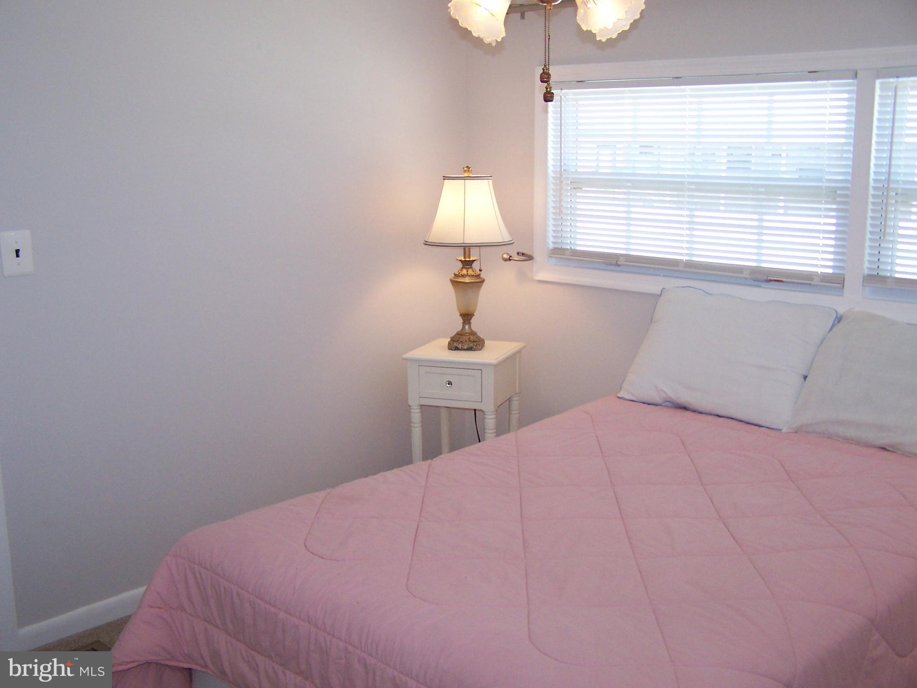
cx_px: 458
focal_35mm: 38
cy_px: 344
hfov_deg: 49.0
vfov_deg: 37.7
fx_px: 1007
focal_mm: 6.3
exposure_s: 1/125
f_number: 2.8
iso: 140
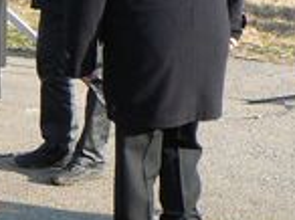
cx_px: -91
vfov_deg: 12.2
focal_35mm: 120
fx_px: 1021
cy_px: 199
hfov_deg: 15.6
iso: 200
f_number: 4.5
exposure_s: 1/400
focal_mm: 6
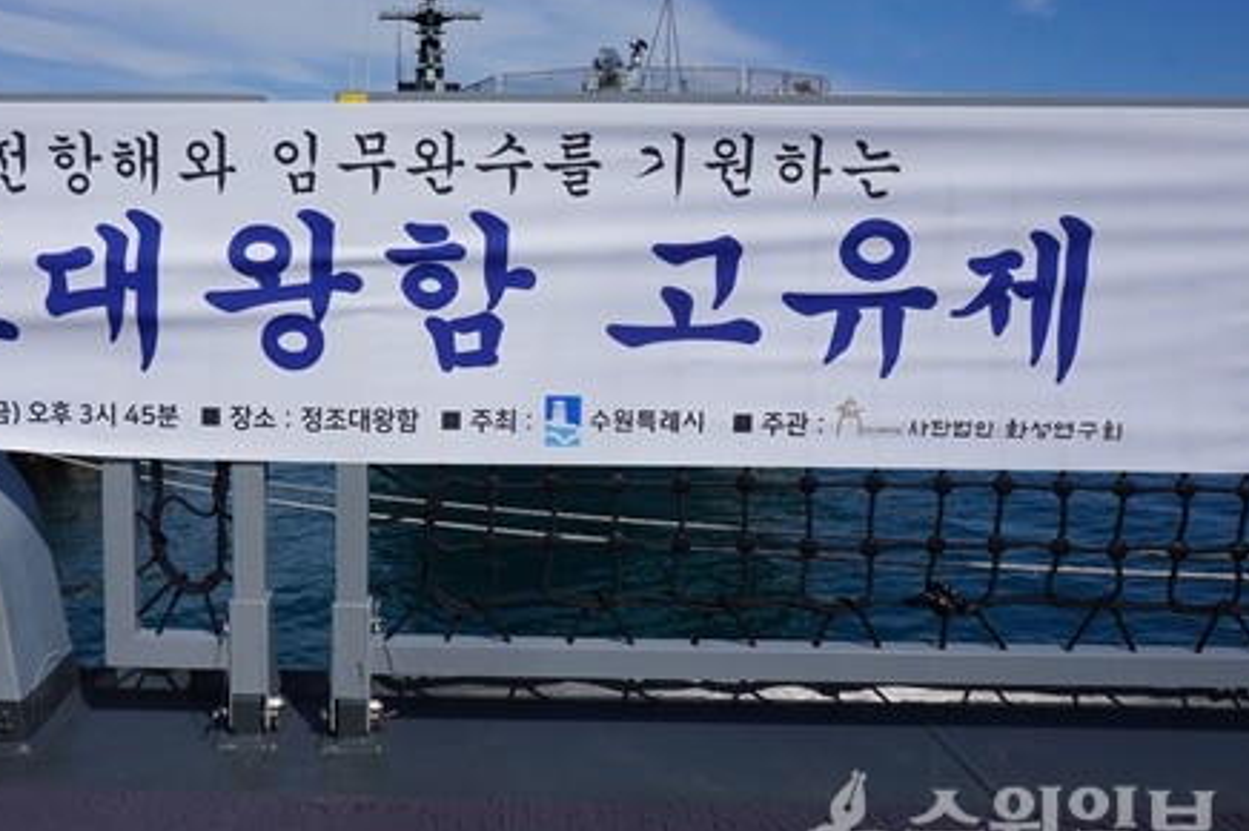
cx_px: 404
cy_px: 354
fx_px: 1144
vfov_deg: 39.8
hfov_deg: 55.9
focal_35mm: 33
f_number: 14
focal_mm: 16
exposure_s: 1/200
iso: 100
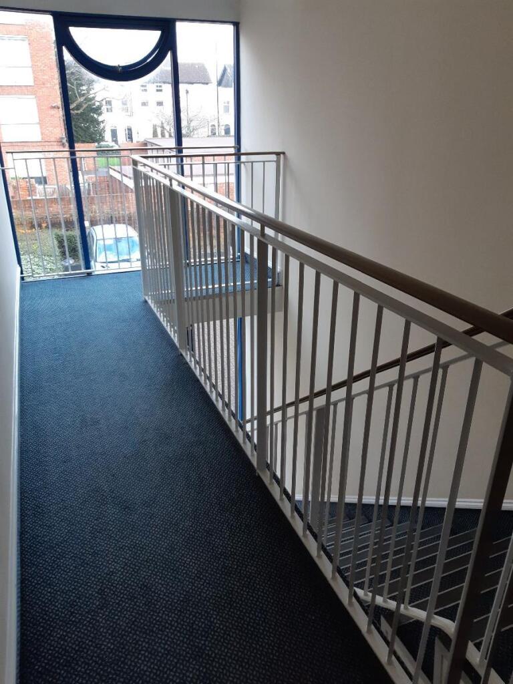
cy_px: 342
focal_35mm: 26
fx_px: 514
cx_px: 256
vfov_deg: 67.3
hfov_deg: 53.1
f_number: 1.7
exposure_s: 1/50
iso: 50
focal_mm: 3.93
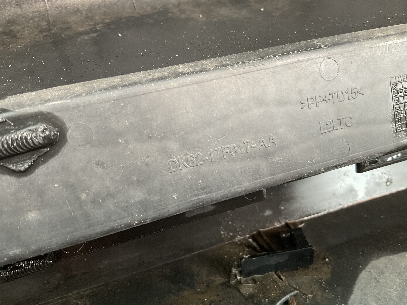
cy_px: 152
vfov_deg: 48.2
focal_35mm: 29
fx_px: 341
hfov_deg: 61.7
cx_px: 204
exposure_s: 1/60
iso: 50
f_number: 1.8
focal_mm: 3
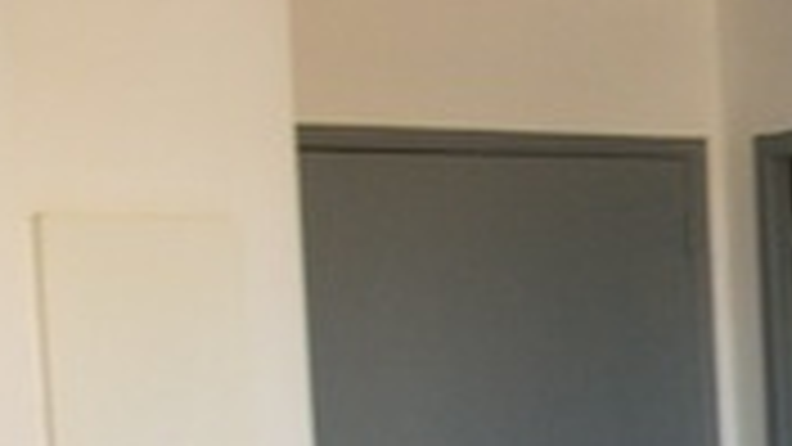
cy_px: 716
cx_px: 1310
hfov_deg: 15.6
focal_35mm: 123
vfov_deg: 9.5
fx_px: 2583
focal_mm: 5.7
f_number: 2.9
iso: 127
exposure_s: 1/40
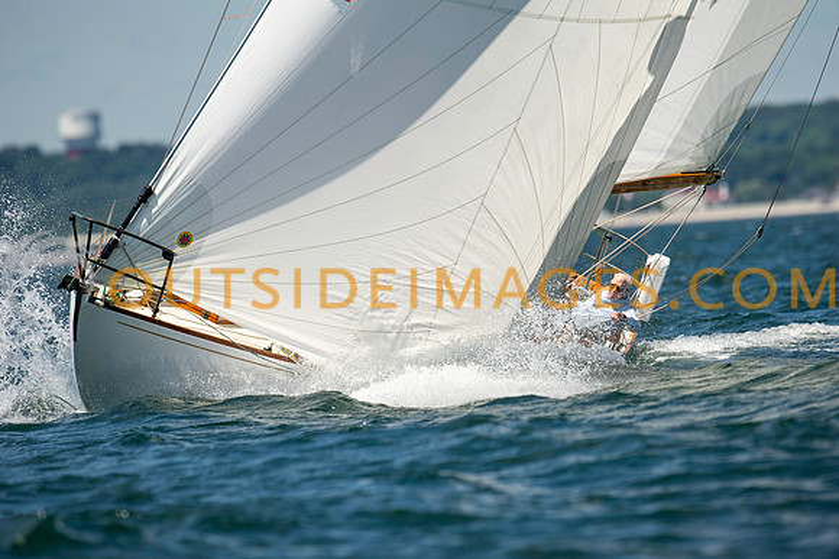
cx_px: 420
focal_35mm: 600
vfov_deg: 2.3
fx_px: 13975
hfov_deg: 3.4
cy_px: 280
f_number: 5.6
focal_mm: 600
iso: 400
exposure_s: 1/3200
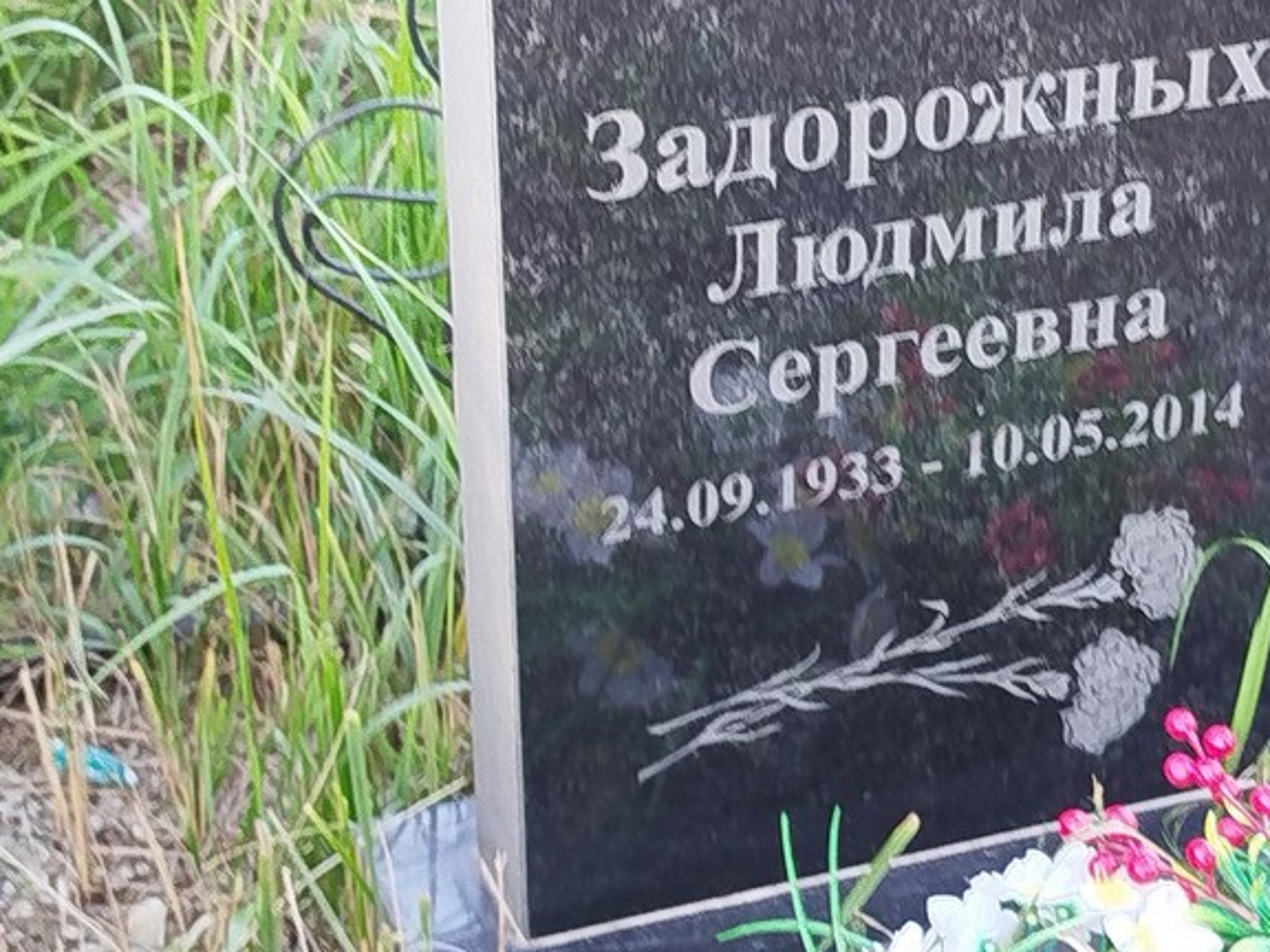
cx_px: 858
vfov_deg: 14.8
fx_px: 3669
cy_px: 377
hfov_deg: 19.6
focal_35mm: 100
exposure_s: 1/50
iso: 125
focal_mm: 5.31
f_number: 1.7
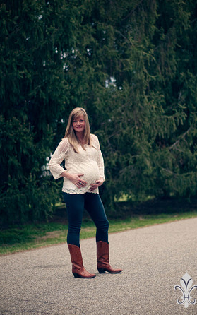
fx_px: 661
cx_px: 102
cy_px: 158
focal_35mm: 77
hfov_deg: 17.0
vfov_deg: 26.8
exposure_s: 1/8000
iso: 400
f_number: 1.8
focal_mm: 50
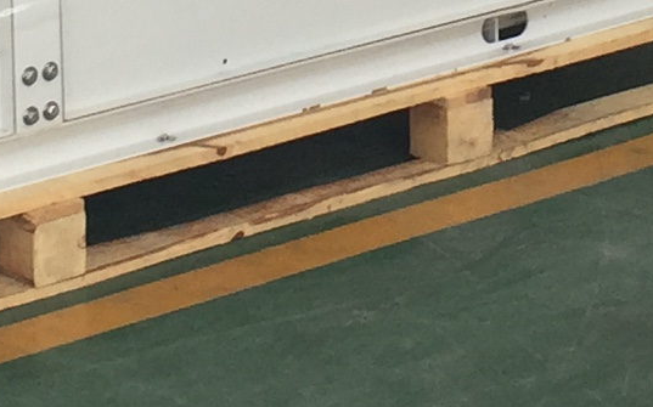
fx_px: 3326
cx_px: 451
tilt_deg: -5.3
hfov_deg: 11.2
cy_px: -457
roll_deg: +0.3
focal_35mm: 187
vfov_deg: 6.7
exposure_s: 1/100
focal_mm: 4.15
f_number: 2.2
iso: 32
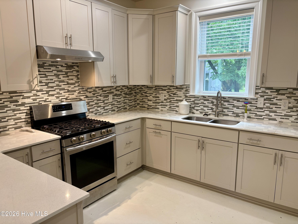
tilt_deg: -9.7
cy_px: 112
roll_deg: +0.3
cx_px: 149
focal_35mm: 26
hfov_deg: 67.3
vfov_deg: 53.1
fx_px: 224
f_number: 1.6
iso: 64
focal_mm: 5.96
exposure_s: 1/60
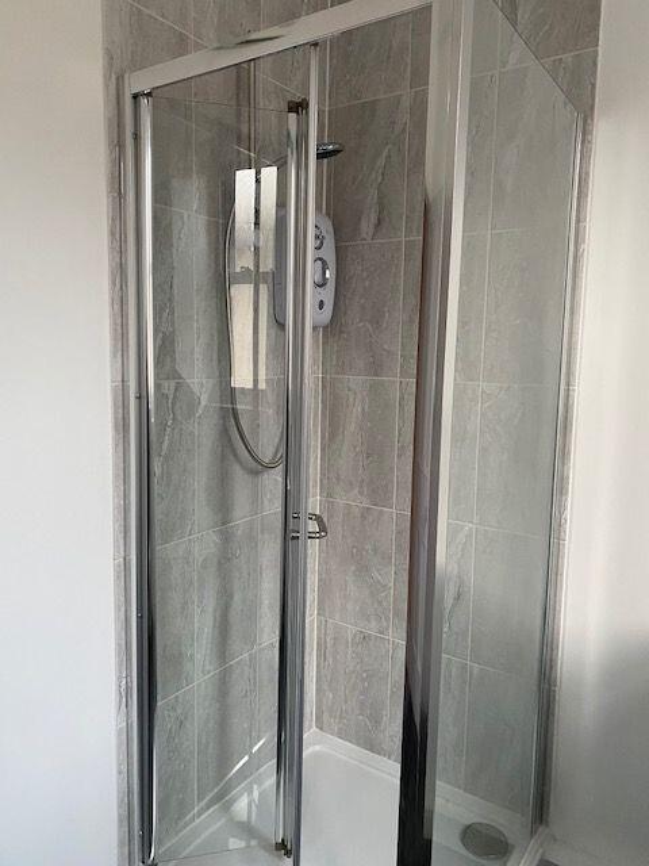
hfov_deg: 53.1
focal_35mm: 26
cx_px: 324
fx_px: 650
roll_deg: +0.4
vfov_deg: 67.3
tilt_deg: -3.6
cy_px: 433
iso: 200
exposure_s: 1/60
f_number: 1.8
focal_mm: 4.25
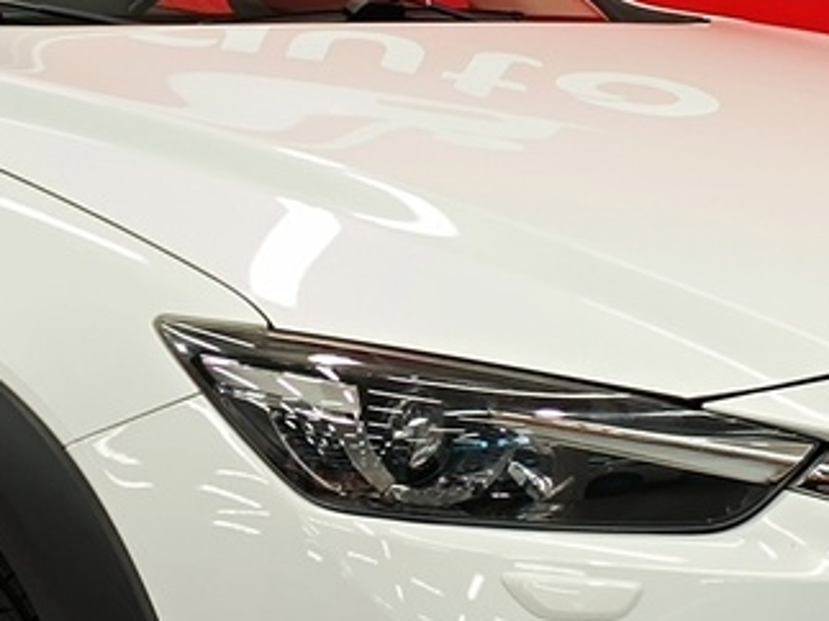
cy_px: 185
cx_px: 169
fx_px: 2562
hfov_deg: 18.2
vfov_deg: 13.8
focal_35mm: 107
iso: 212
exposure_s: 1/101
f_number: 1.88
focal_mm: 5.59
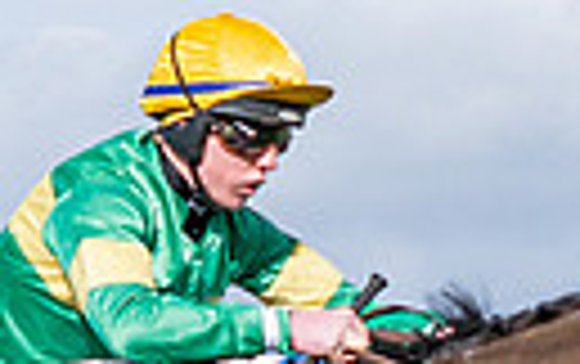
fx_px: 7882
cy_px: 684
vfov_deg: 2.6
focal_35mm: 498
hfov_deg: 4.2
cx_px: 312
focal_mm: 35
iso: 200
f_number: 4
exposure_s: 1/2000
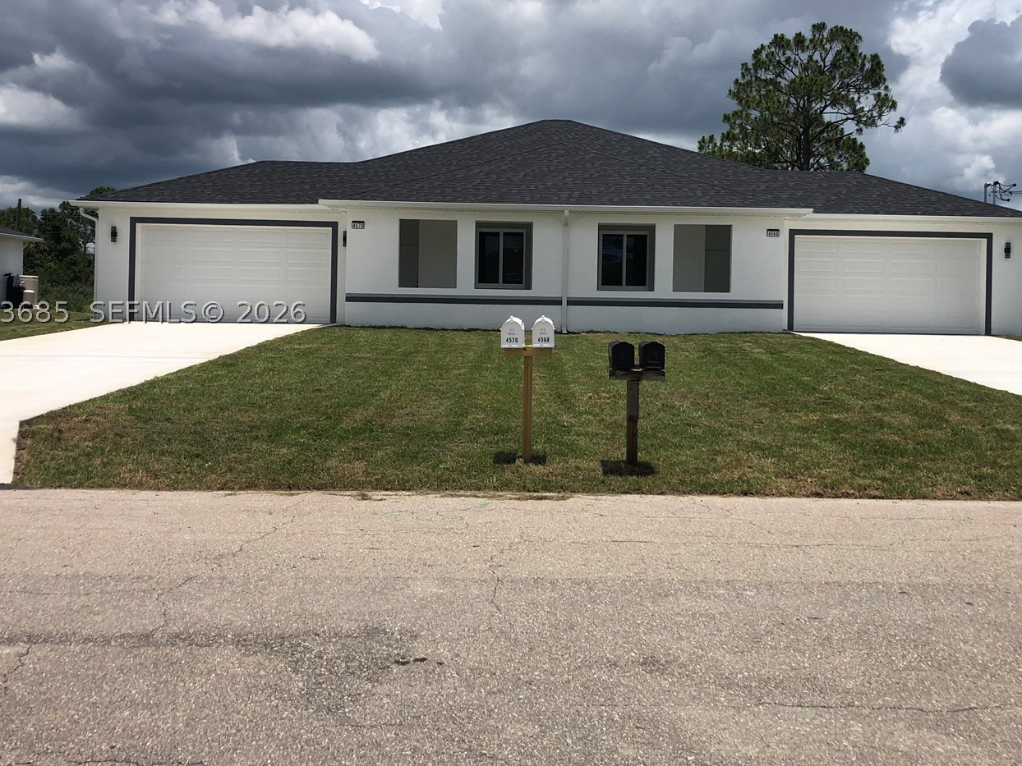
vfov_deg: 39.5
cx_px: 558
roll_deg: -0.5
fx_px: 1063
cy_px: 312
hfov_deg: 51.3
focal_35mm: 36
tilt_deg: -1.8
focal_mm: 3.99
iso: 25
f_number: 1.8
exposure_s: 1/4367
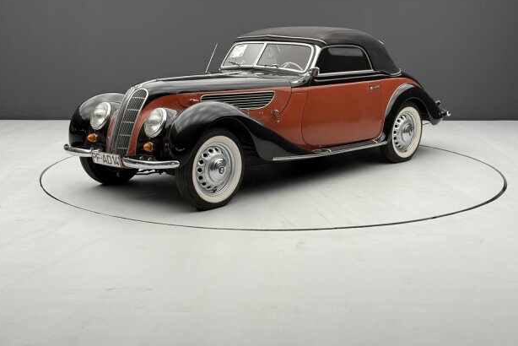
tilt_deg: -10.2
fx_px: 749
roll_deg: -0.2
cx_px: 264
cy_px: 150
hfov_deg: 38.2
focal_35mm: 52
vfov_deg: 26.0
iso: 80
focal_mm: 6.76
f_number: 1.78
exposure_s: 1/49
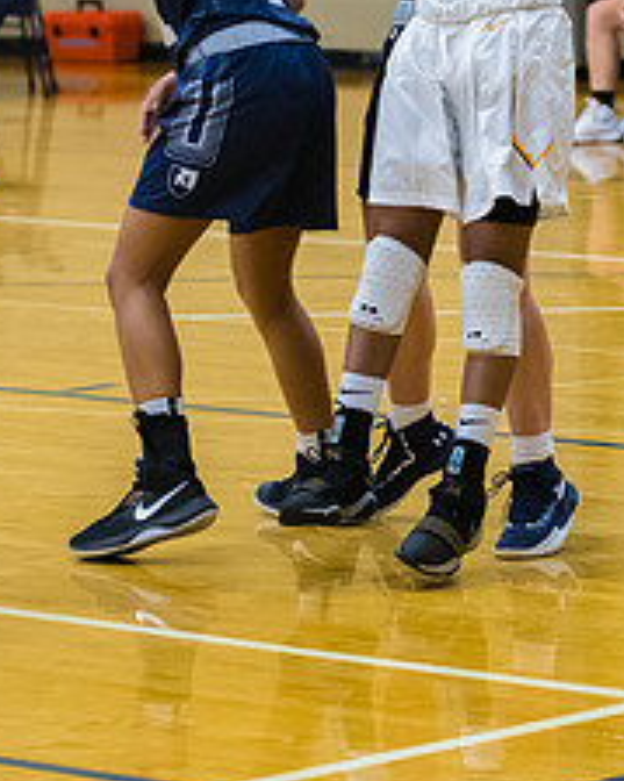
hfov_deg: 6.4
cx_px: 415
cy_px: 42
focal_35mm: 243
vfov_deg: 7.9
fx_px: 5613
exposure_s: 1/400
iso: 3200
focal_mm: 86
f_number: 2.8
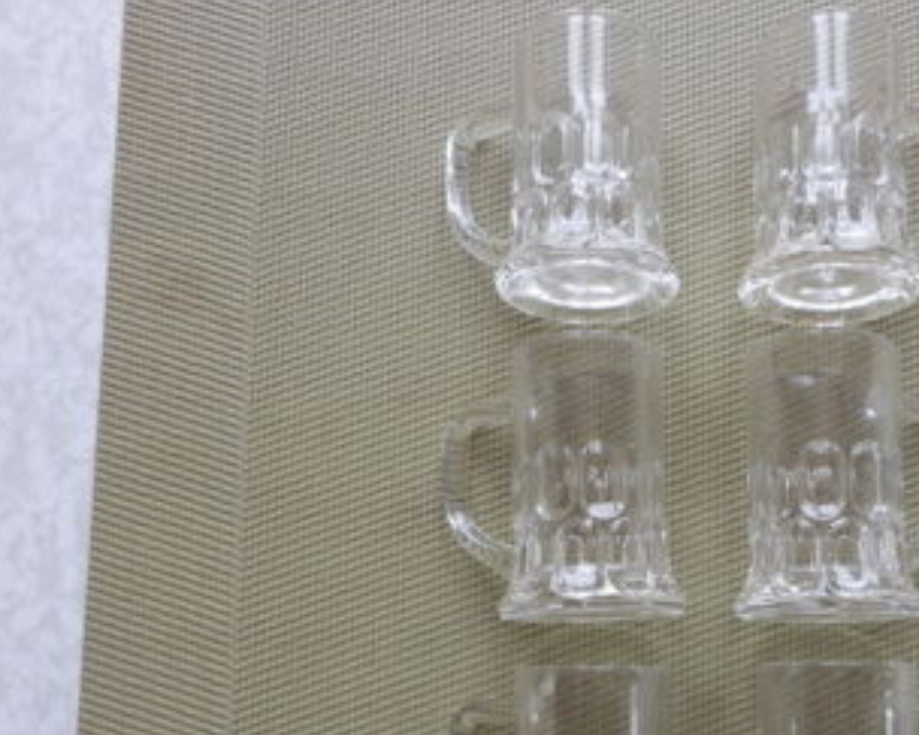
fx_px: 1006
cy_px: 511
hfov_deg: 48.0
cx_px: 635
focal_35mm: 37
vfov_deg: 39.5
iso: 200
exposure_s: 1/30
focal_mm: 4.2
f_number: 3
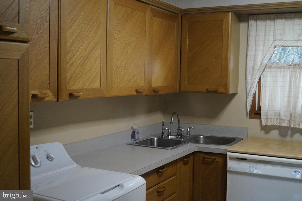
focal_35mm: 42
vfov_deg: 31.9
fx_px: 352
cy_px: 100
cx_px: 151
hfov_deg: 46.4
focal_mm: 28
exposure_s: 1/125
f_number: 4.5
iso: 3200
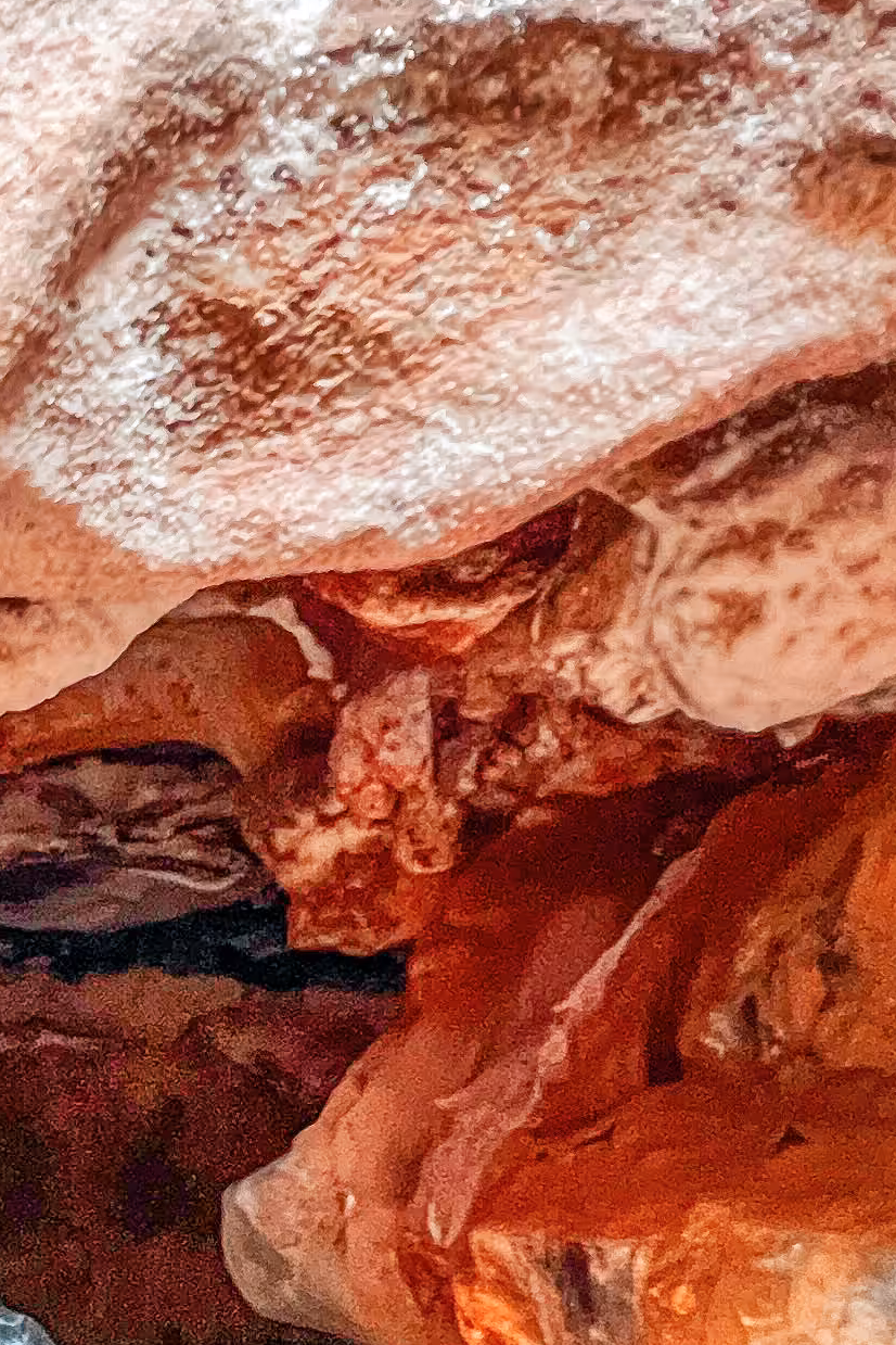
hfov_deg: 23.8
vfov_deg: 41.8
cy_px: 1147
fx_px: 1643
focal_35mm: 44
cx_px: -471
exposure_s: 1/70
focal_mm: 1.57
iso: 250
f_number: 1.8
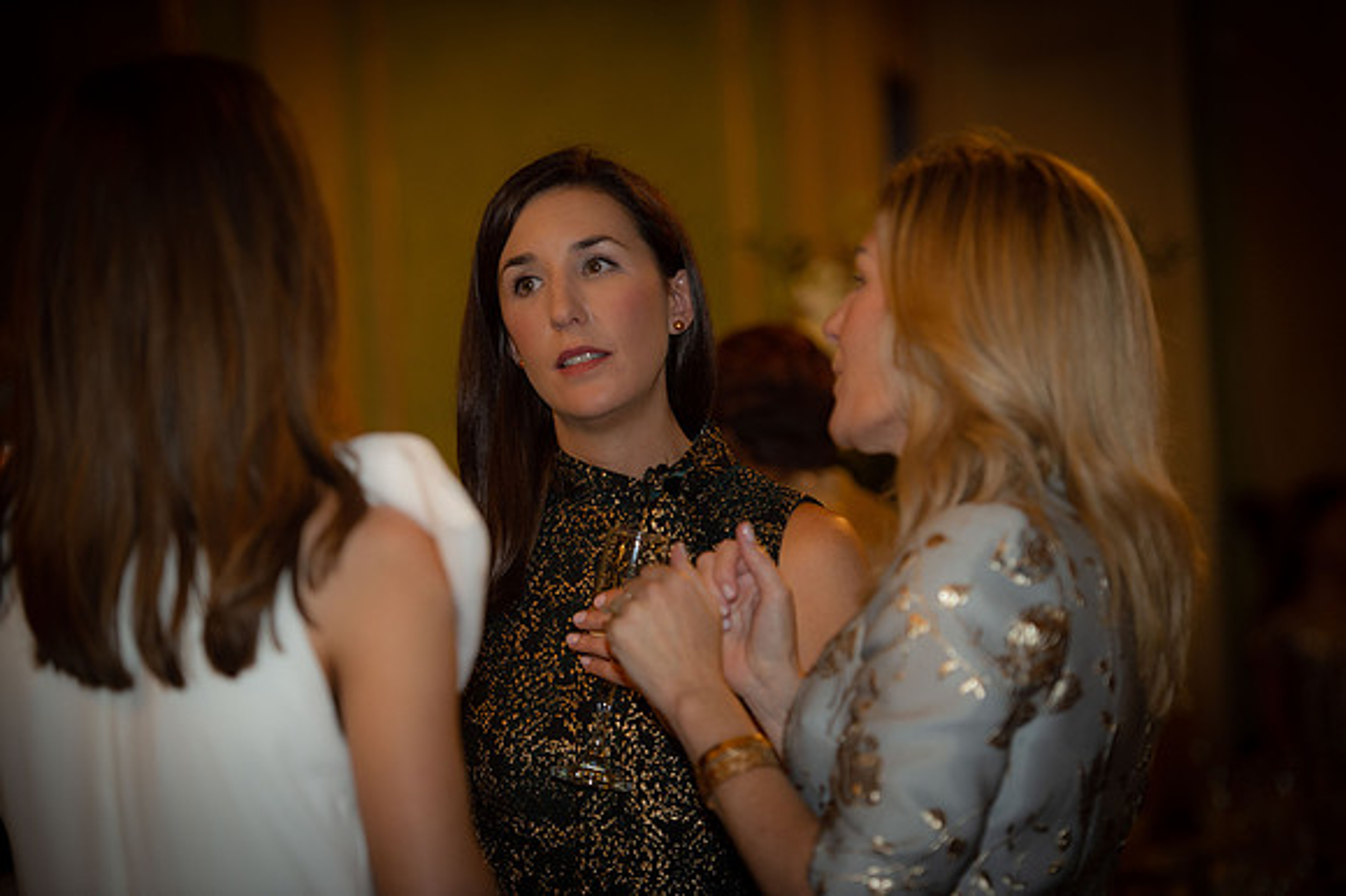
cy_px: 448
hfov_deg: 15.8
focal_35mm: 130
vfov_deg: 10.5
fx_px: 4858
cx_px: 673
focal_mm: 130
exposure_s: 1/100
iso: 1250
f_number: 2.8
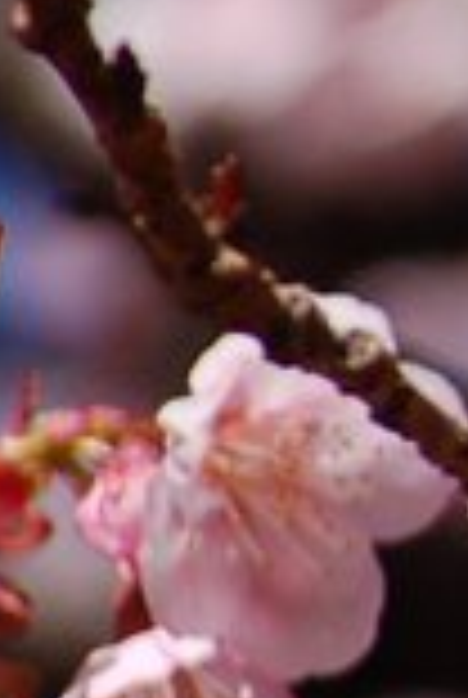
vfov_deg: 1.0
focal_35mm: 1977
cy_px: -151
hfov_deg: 0.7
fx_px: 38378
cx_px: 2002
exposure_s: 1/750
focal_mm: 200
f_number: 5.6
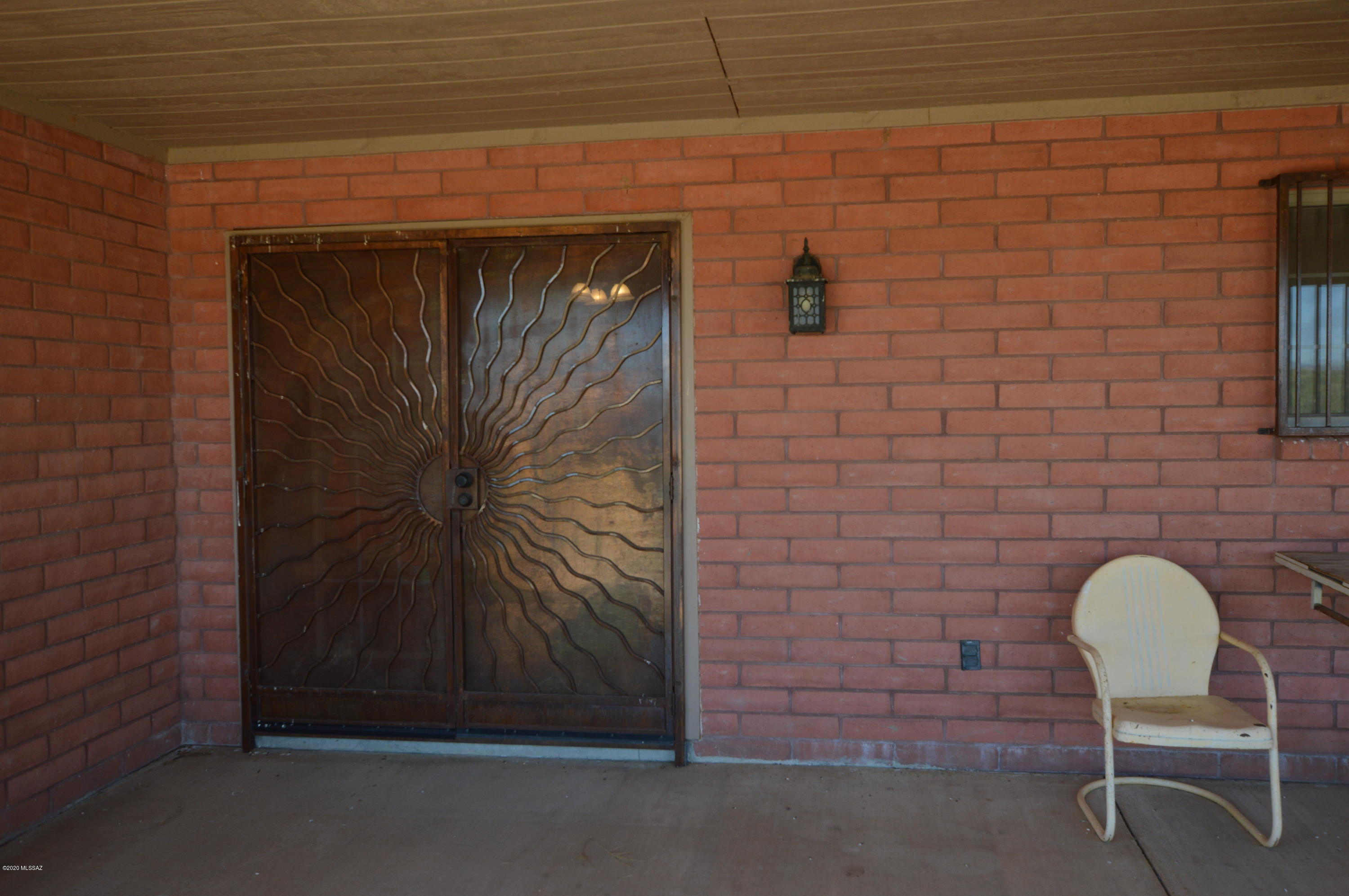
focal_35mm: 30
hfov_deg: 62.0
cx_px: 674
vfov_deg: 43.5
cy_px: 448
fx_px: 1123
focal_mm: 20
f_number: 5.6
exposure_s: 1/125
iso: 320
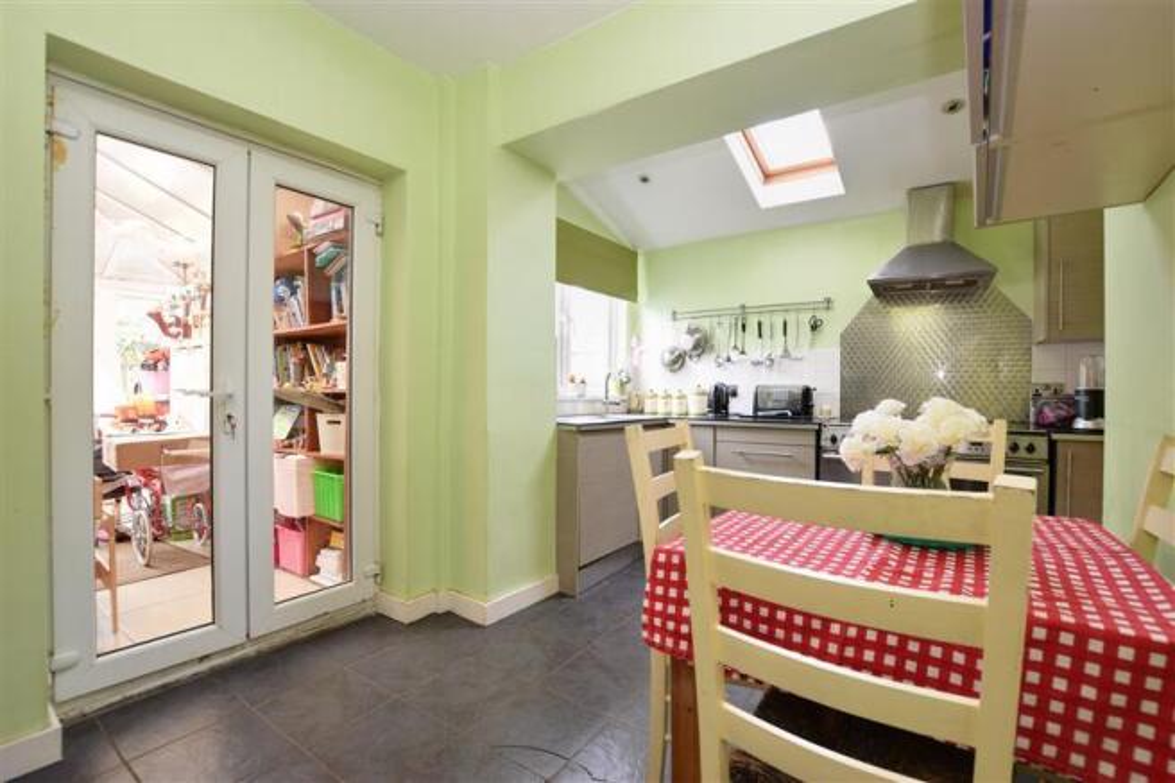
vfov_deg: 77.3
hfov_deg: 100.4
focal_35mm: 15
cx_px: 588
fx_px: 489
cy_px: 392
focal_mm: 10
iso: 125
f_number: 11
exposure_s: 1/4
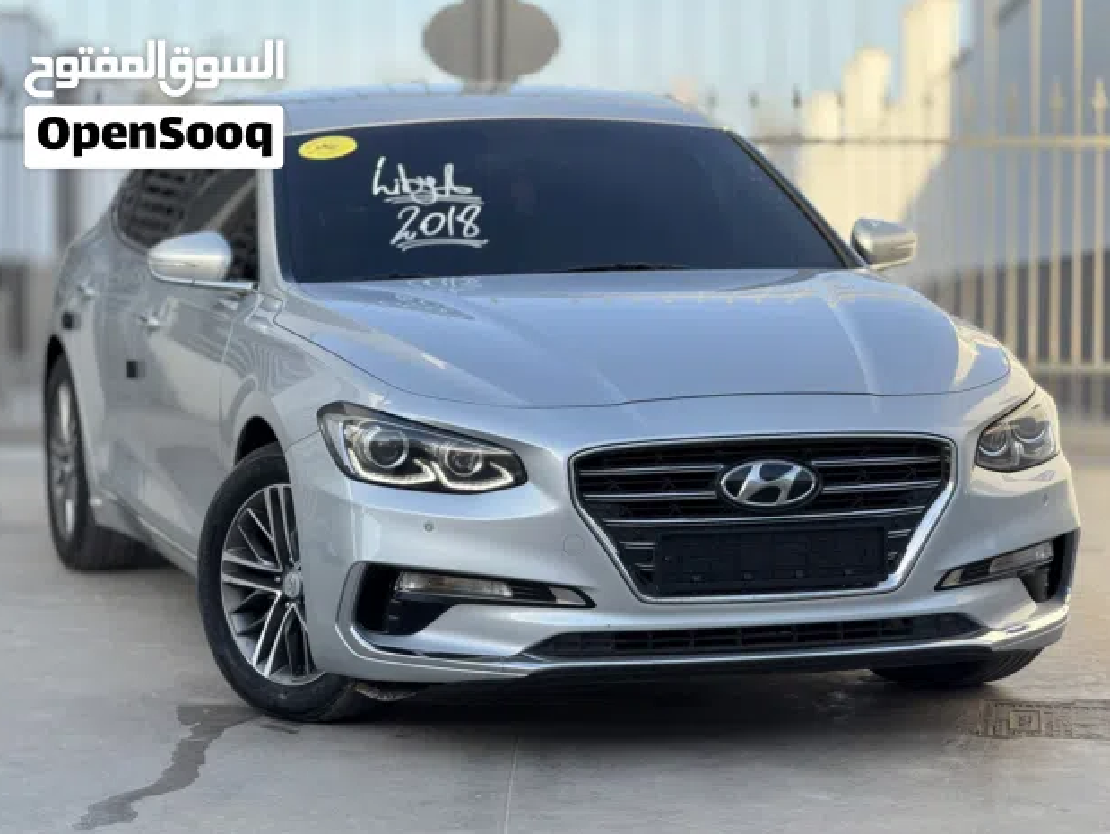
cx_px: 554
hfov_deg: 15.9
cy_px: 427
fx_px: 3979
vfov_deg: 12.0
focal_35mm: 124
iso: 64
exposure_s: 1/288
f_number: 2.8
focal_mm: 15.66
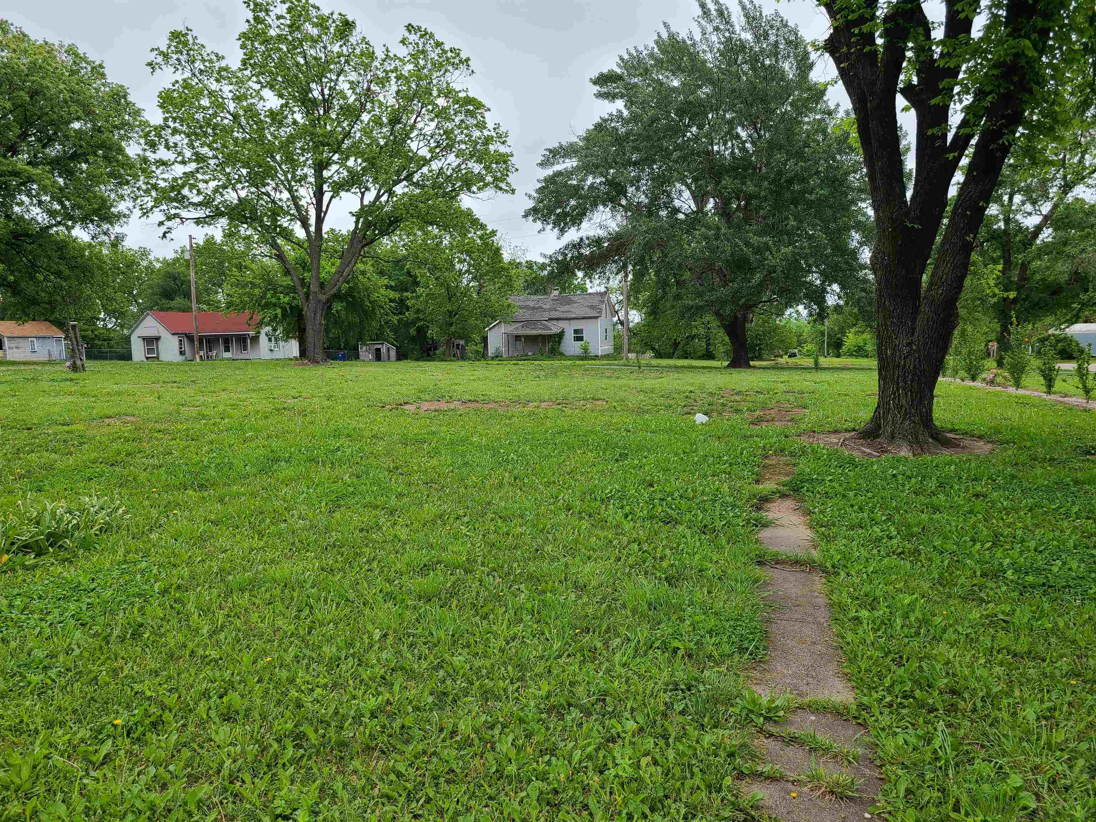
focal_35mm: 26
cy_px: 411
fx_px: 823
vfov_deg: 53.1
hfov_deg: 67.3
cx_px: 548
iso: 40
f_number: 1.8
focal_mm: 5.4
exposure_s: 1/711
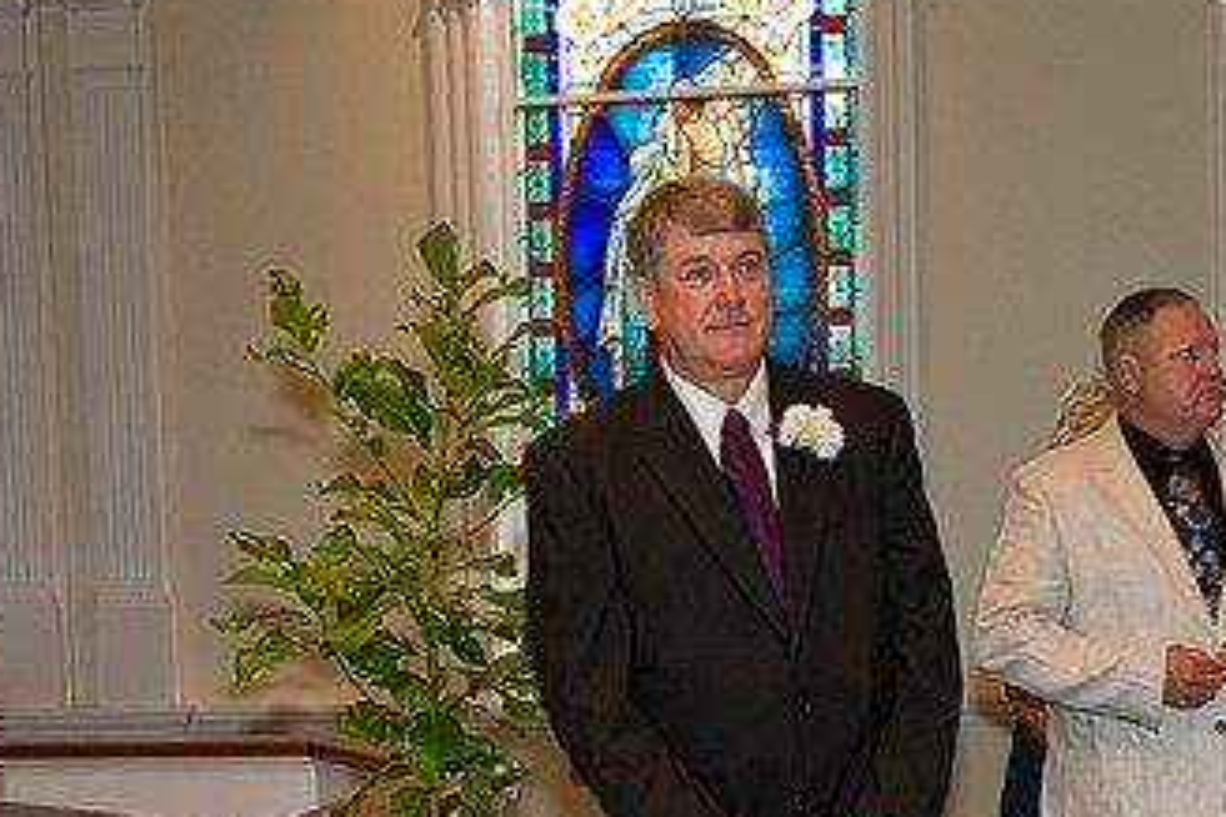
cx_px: 731
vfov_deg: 21.6
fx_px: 2111
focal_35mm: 62
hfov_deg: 32.3
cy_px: 667
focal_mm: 35
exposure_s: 1/60
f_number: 4
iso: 1600
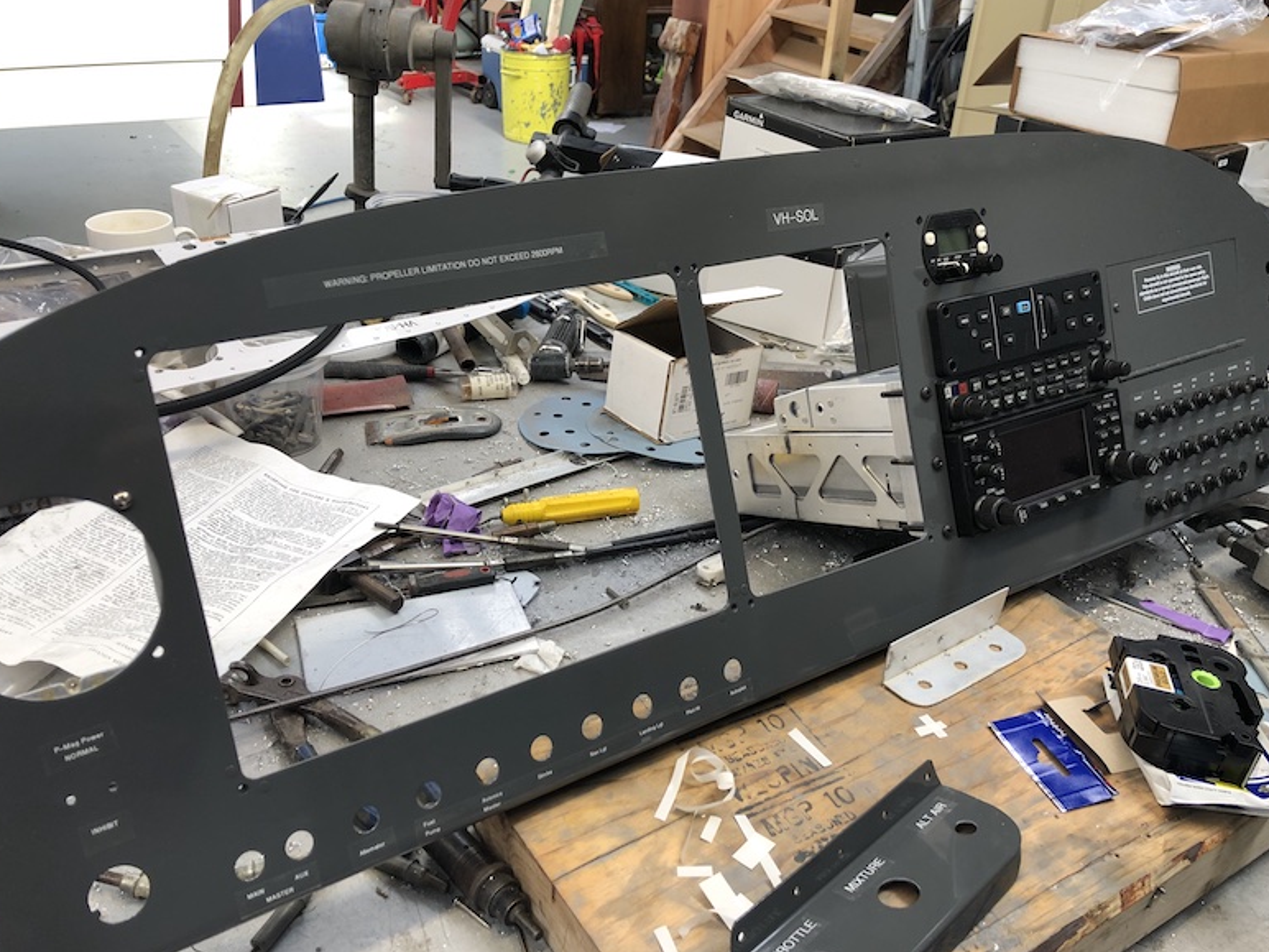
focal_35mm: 29
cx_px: 633
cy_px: 464
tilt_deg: -28.5
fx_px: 1063
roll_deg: -3.3
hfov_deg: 61.7
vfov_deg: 48.2
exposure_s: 1/50
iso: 32
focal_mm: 4
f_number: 1.8
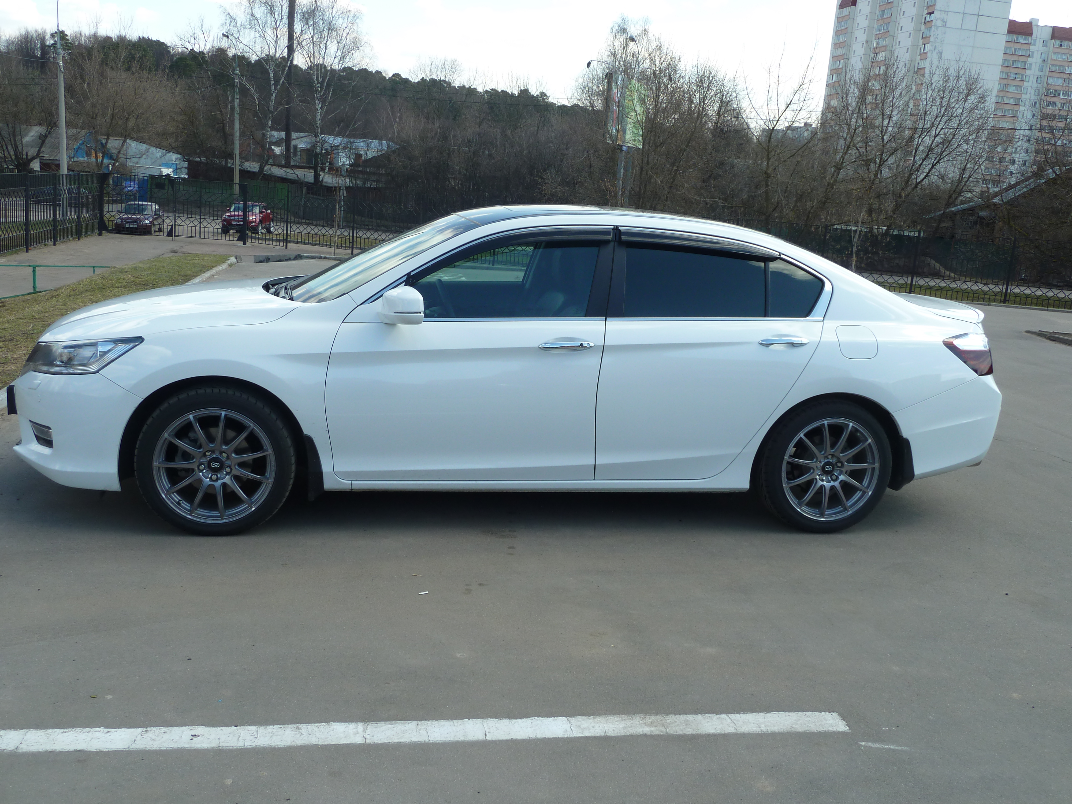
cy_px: 402
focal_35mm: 32
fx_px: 991
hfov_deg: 56.8
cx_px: 536
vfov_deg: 44.2
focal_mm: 5.3
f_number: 4
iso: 80
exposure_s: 1/250
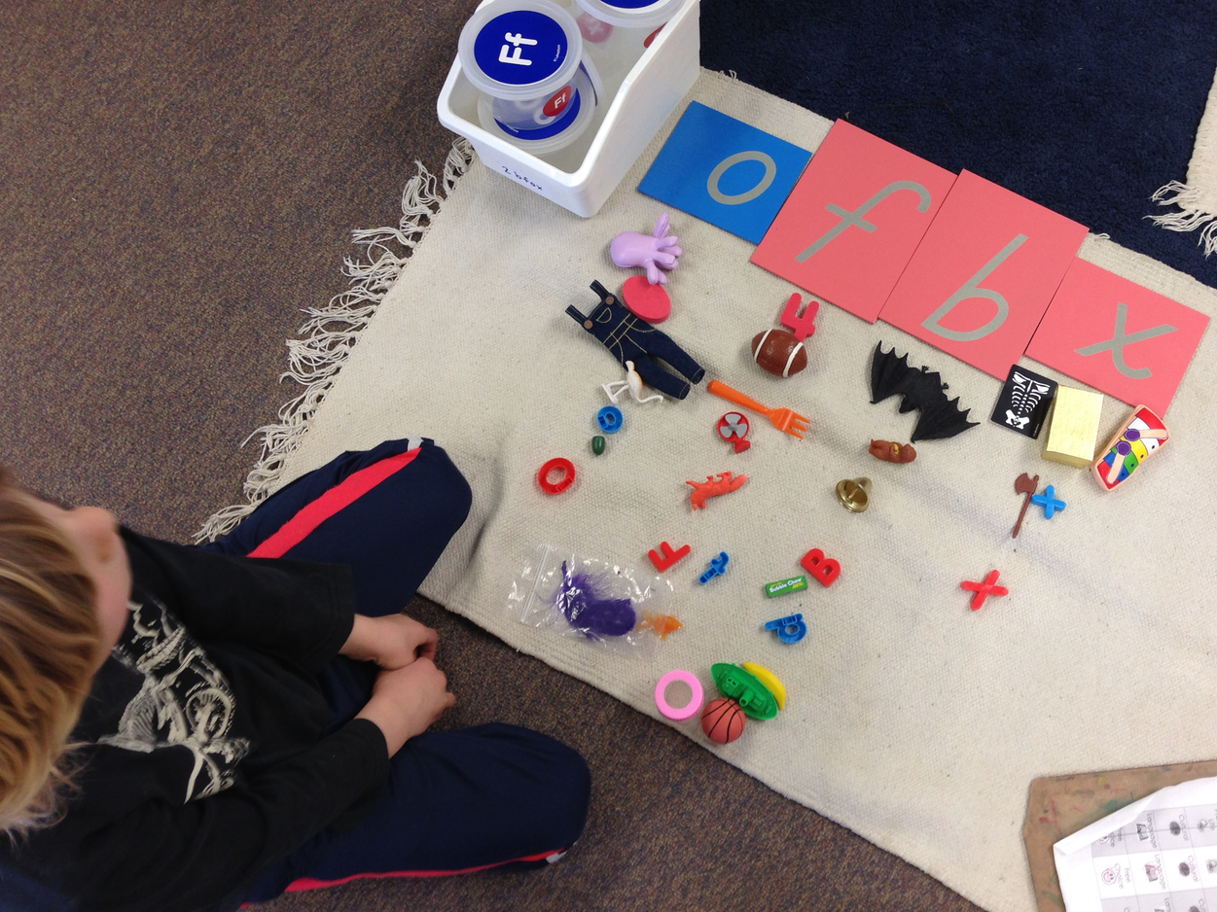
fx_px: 1336
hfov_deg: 48.8
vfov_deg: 37.7
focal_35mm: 38
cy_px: 398
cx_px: 690
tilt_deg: -68.9
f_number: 2.4
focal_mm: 4.12
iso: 50
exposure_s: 1/20
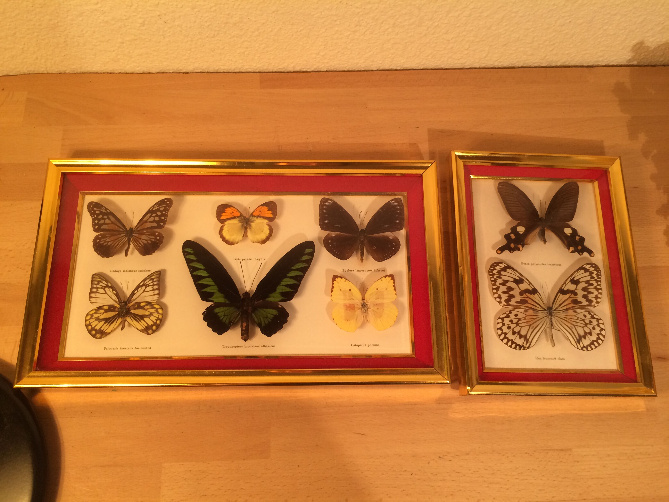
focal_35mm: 29
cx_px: 334
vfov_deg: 48.2
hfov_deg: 61.7
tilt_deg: -70.3
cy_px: 251
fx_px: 560
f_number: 2.2
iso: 64
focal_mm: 4.15
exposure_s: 1/33
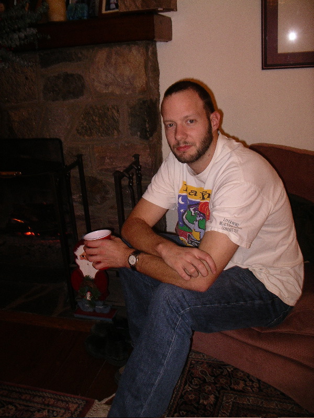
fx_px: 448
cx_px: 157
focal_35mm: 37
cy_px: 209
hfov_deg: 38.7
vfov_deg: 50.1
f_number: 2.8
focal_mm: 7.8
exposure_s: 1/40
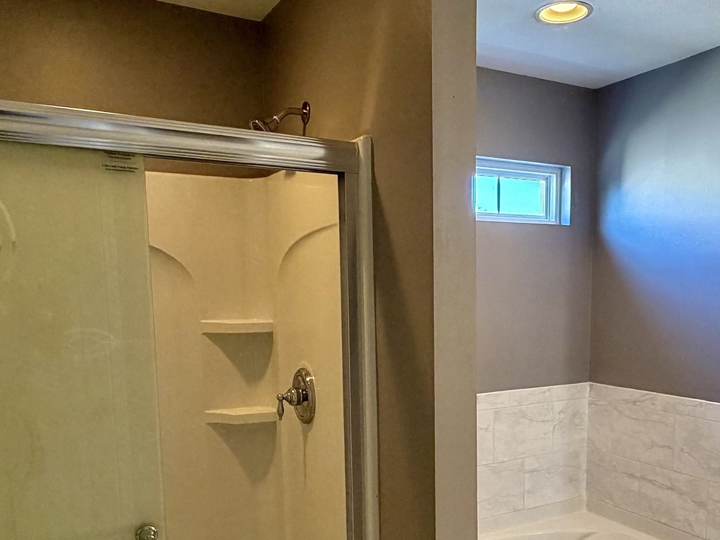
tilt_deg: -6.6
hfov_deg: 56.5
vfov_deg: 43.2
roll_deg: +1.3
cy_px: 380
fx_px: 666
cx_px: 420
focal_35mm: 32
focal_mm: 2.22
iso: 250
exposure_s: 1/60
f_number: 2.2
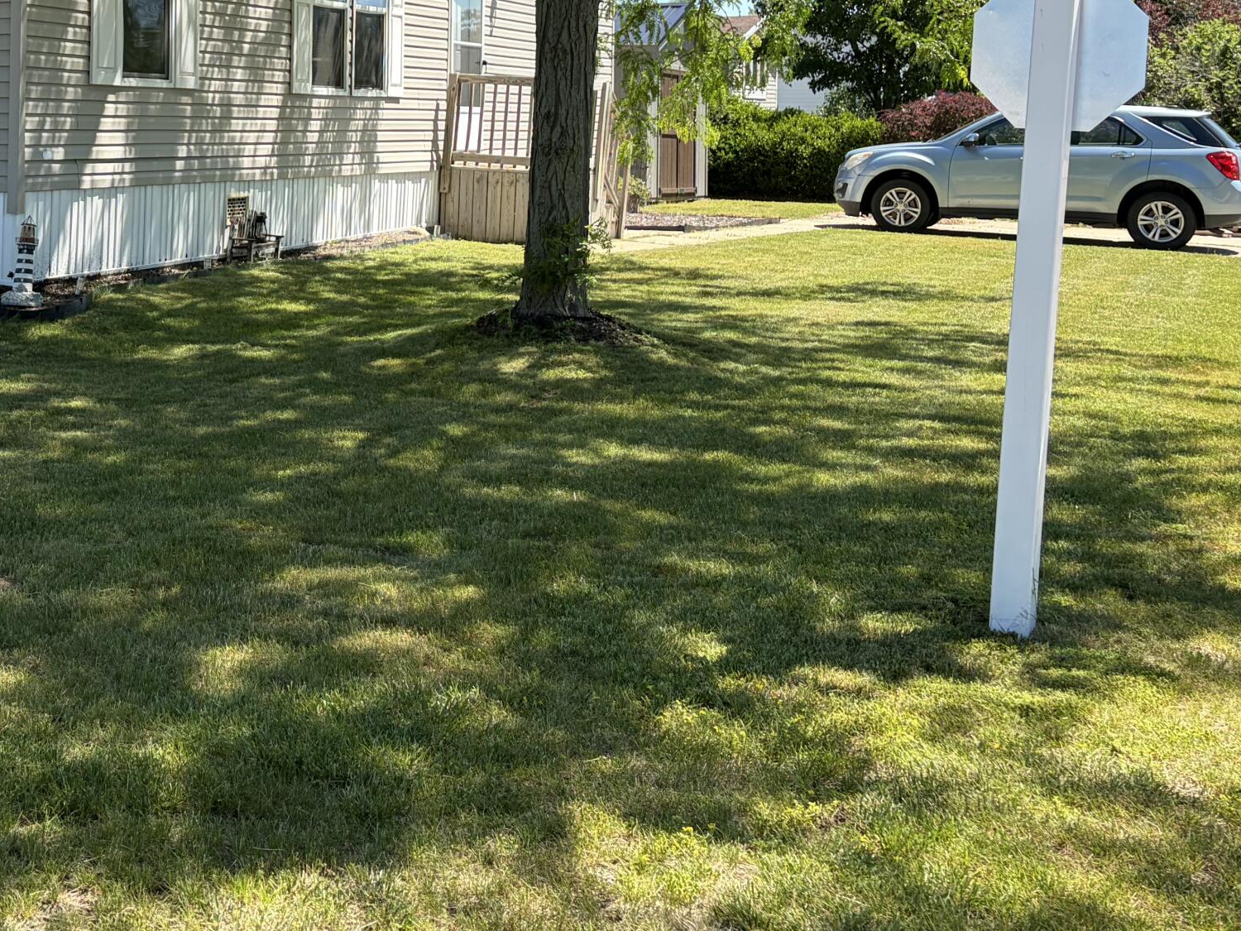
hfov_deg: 35.5
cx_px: 228
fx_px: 1864
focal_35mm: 52
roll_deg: -0.2
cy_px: 122
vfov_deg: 27.2
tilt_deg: +0.7
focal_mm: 5.96
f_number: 1.6
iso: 50
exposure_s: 1/1217
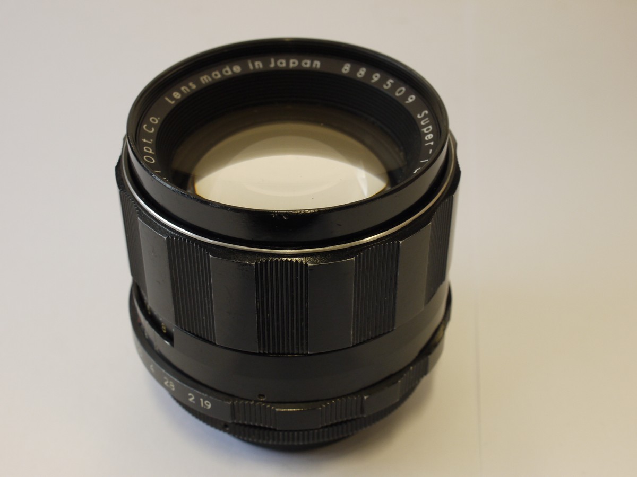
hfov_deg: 32.2
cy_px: 238
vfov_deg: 24.4
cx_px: 318
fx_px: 1104
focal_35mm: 60
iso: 400
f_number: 9
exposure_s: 1/13
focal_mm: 30
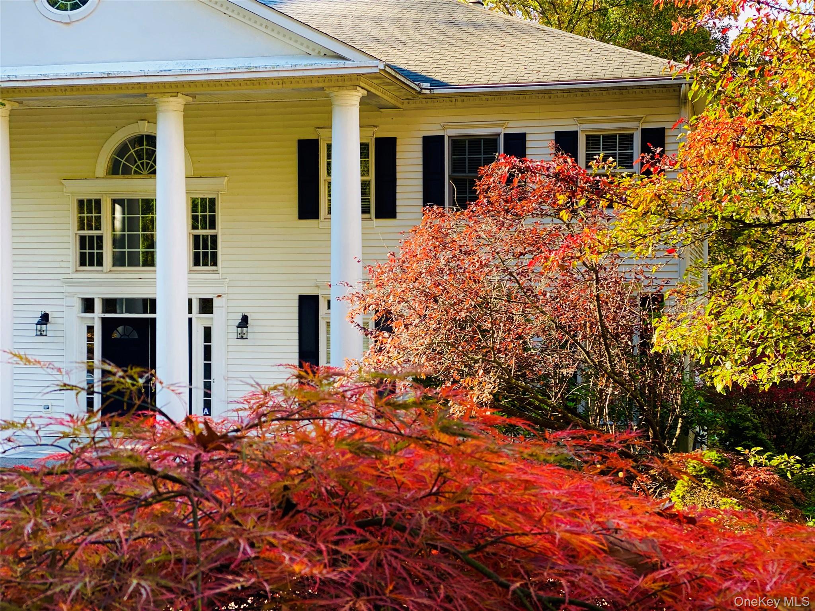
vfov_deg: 28.0
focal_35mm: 52
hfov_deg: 36.8
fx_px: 1224
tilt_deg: -0.4
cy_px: 306
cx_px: 408
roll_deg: -0.5
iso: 25
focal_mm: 6
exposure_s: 1/122
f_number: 2
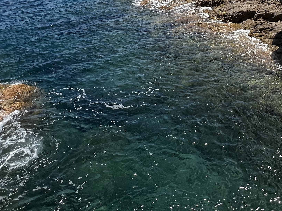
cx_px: 218
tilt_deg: -5.1
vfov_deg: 37.0
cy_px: -22
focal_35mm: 32
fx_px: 261
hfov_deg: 53.7
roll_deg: -0.5
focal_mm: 1.57
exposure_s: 1/2137
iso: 32
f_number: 1.8
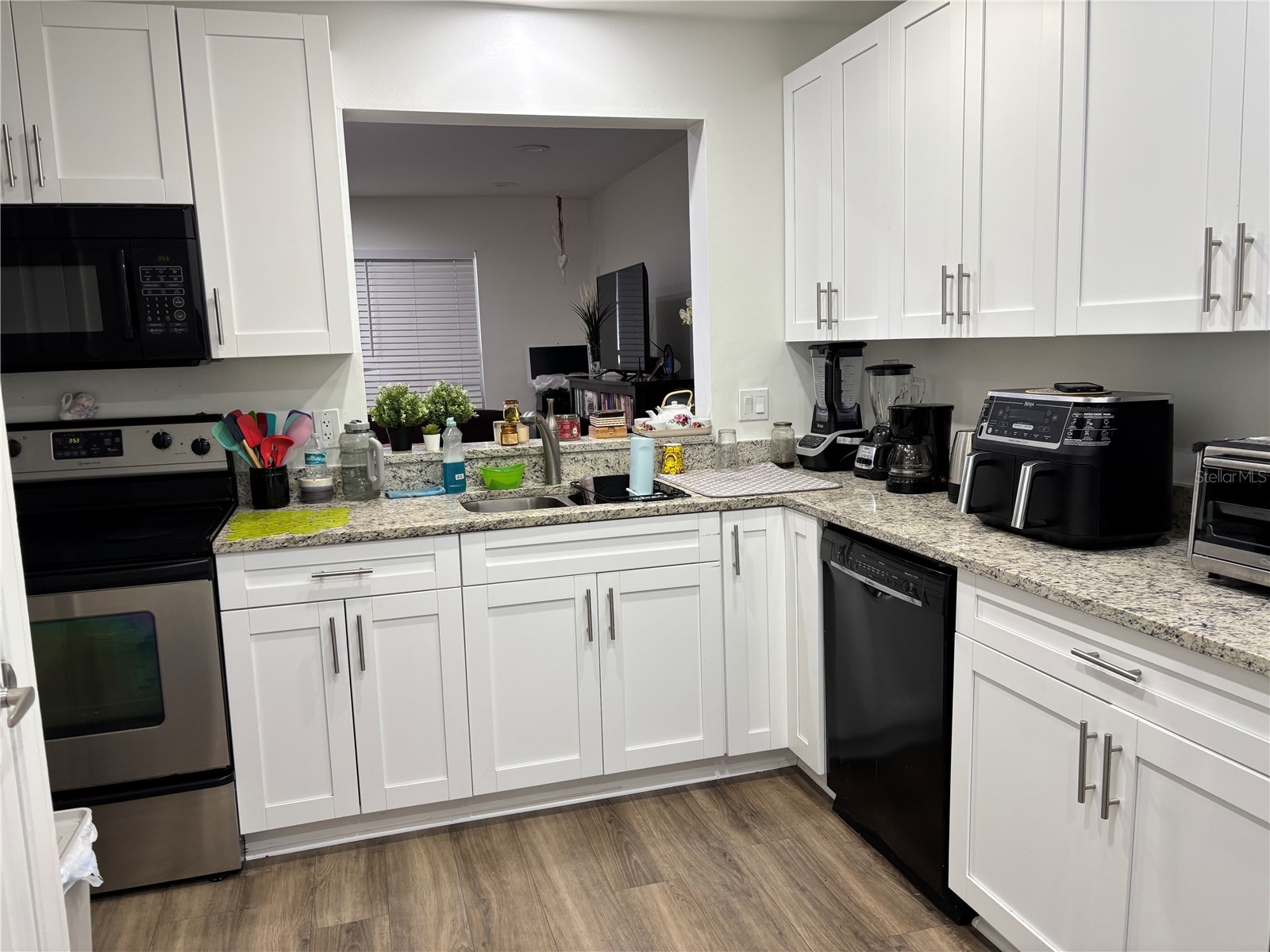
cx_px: 635
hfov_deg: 67.3
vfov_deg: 53.1
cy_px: 476
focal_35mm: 26
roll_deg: +2.0
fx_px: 954
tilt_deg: -7.5
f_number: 1.6
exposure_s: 1/60
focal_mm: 5.96
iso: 80
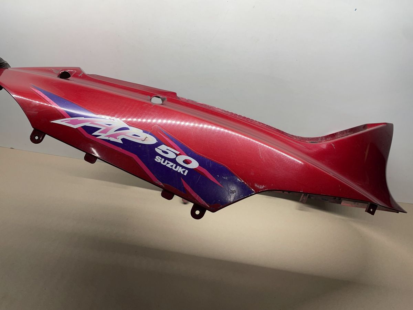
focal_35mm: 26
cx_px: 206
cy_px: 155
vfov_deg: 53.1
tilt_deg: -42.2
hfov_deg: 67.3
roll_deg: -3.1
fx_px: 310
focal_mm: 4.2
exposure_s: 1/100
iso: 32
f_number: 1.6
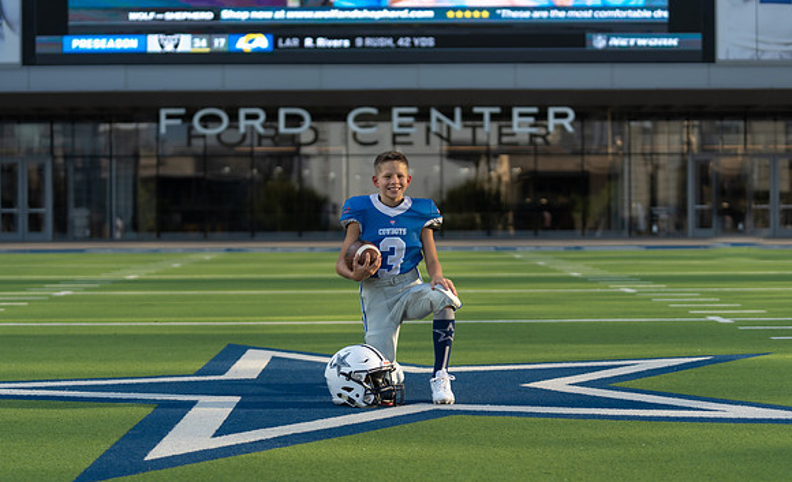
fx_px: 1566
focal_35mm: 73
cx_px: 397
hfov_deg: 28.4
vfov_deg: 17.5
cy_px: 243
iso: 100
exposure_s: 1/640
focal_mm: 70
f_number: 2.8
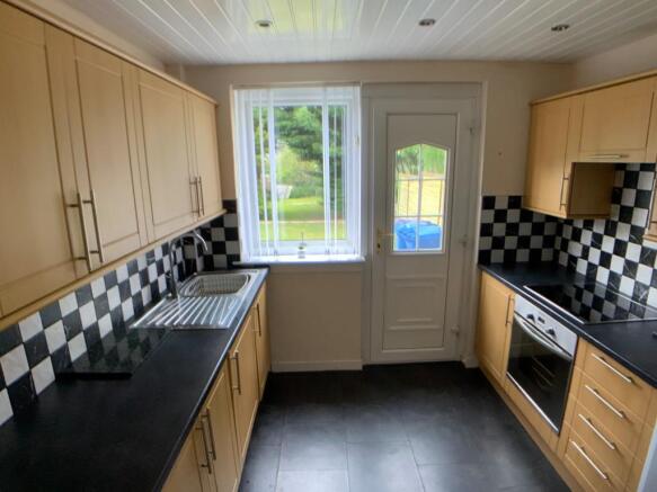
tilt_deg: -12.5
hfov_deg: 61.7
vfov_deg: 48.2
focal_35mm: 29
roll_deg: +2.3
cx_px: 328
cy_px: 246
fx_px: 550
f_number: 1.8
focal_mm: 3
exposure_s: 1/60
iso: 100
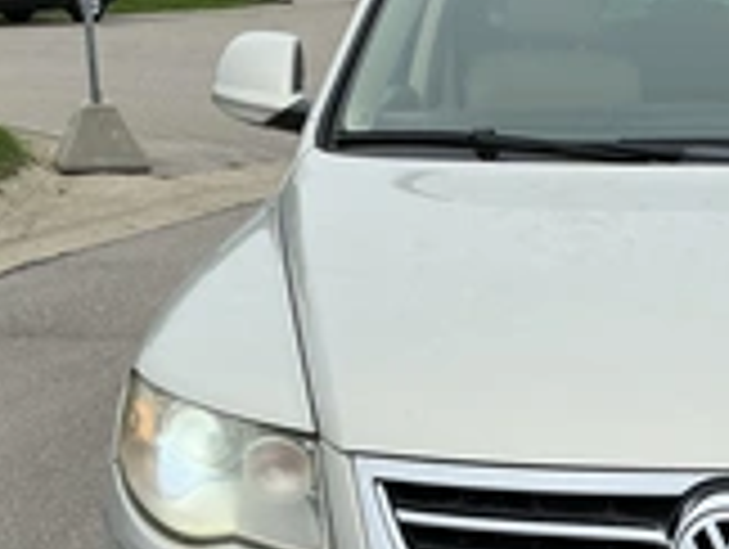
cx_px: 675
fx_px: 1455
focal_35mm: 69
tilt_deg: -20.3
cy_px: 526
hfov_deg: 27.0
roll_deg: -1.5
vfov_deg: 20.8
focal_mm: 3
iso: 25
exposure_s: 1/599
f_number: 1.8
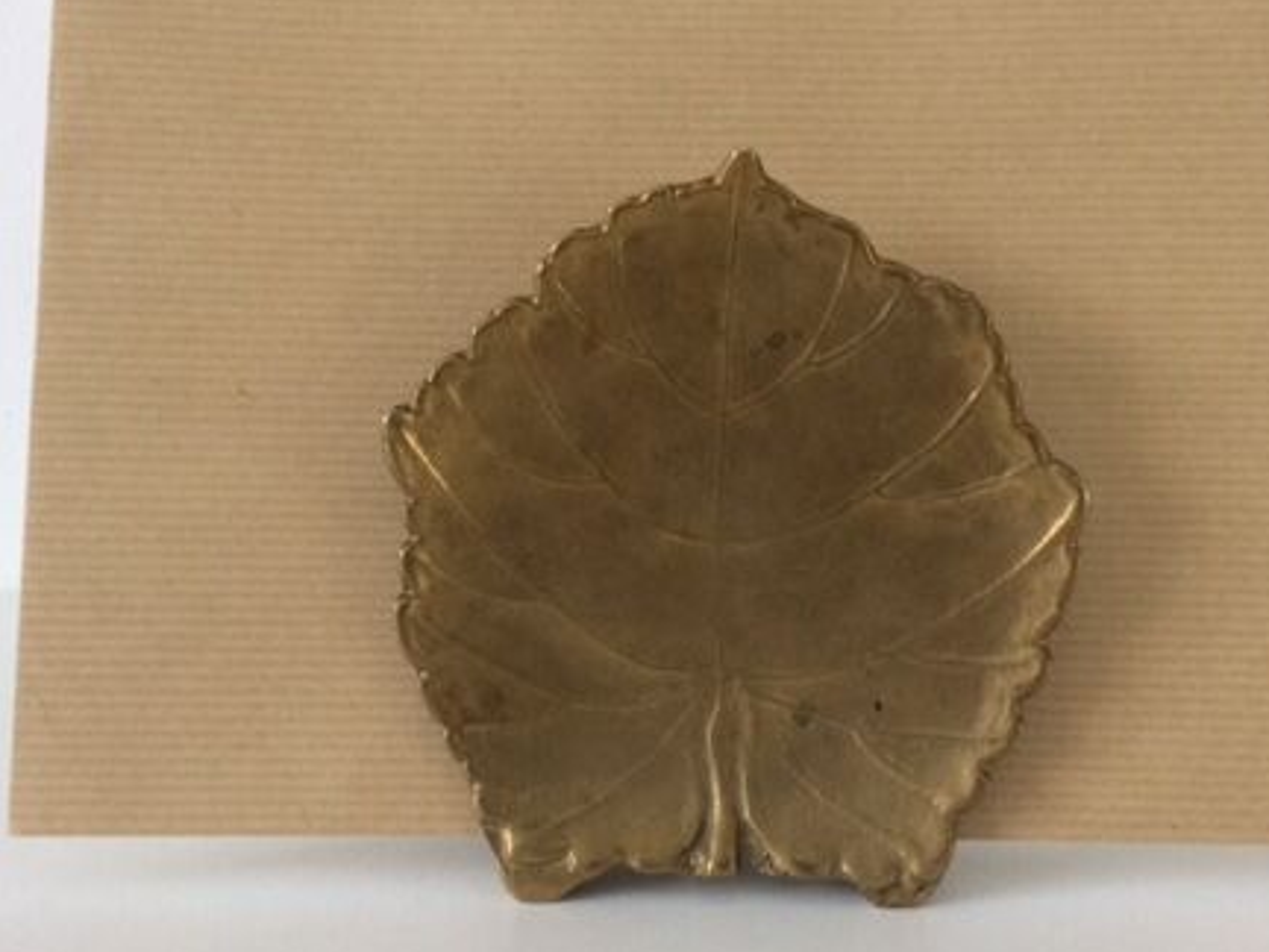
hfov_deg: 43.8
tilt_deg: -8.7
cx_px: 655
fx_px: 1576
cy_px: 405
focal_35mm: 43
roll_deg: -1.5
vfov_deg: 33.5
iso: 200
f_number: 2.2
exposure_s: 1/33
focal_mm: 4.15
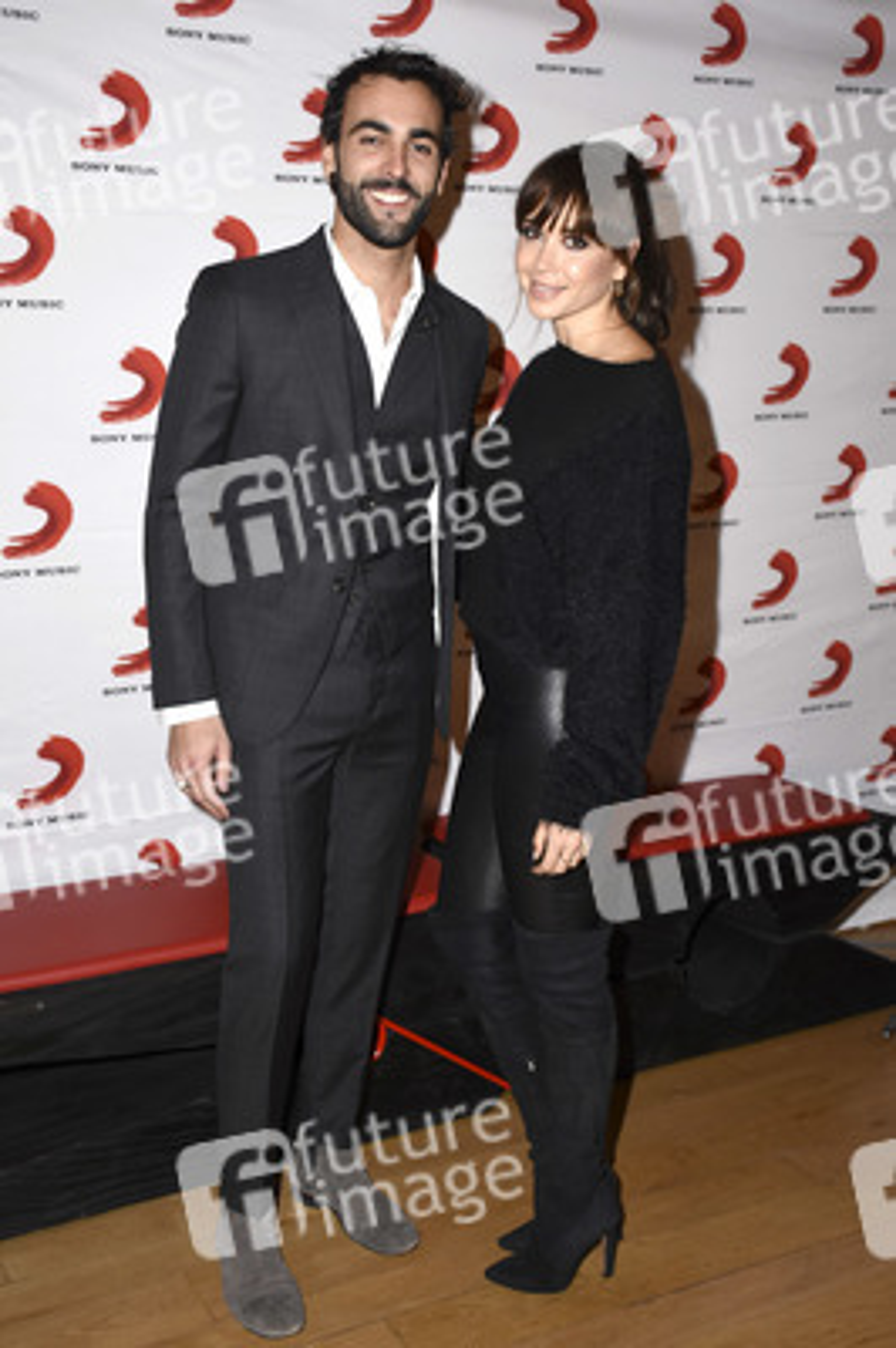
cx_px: 448
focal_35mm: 40
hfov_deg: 33.0
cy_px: 674
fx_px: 1515
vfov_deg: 48.0
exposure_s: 1/250
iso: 640
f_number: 4.5
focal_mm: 27
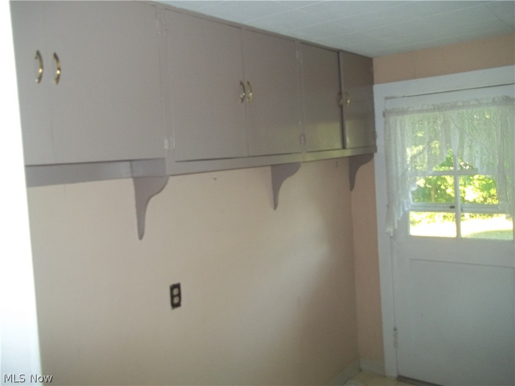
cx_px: 258
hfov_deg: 56.8
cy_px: 193
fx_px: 476
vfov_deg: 44.2
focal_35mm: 32
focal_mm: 5.7
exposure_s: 1/30
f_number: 2.9
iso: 160
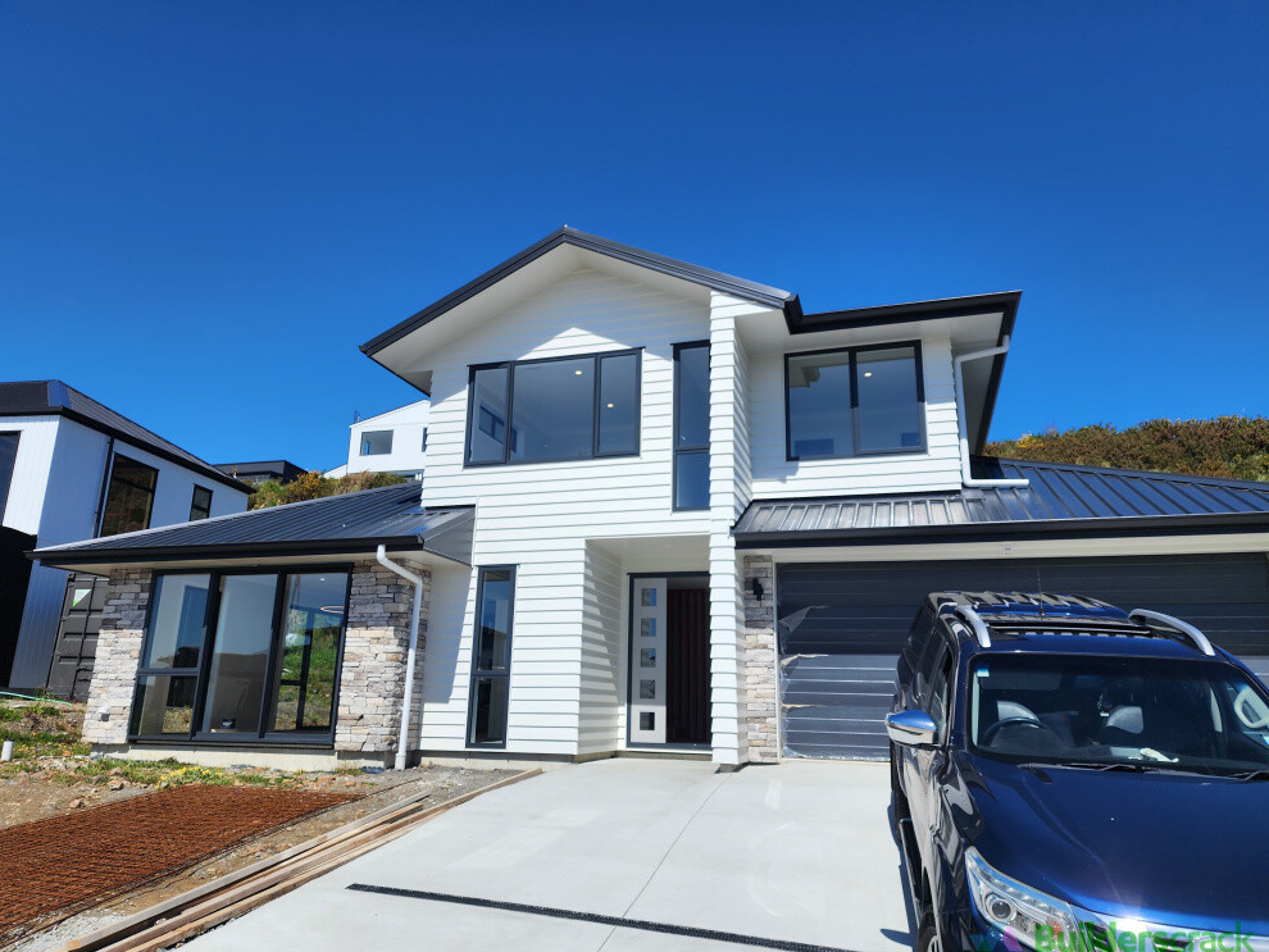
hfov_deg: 71.6
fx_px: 880
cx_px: 625
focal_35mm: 24
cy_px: 488
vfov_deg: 56.8
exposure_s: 1/1723
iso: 12
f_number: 1.8
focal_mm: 6.4
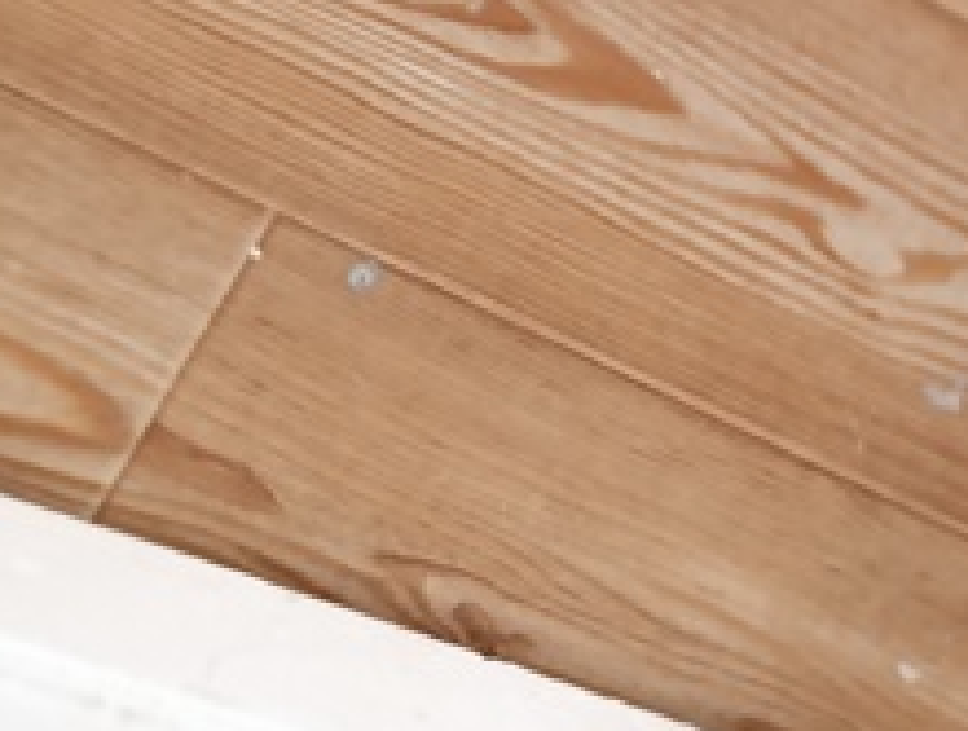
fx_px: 2018
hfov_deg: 24.0
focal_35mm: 72
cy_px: -150
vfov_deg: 19.3
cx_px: 1232
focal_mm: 6.14
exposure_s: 1/25
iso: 1000
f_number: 1.6
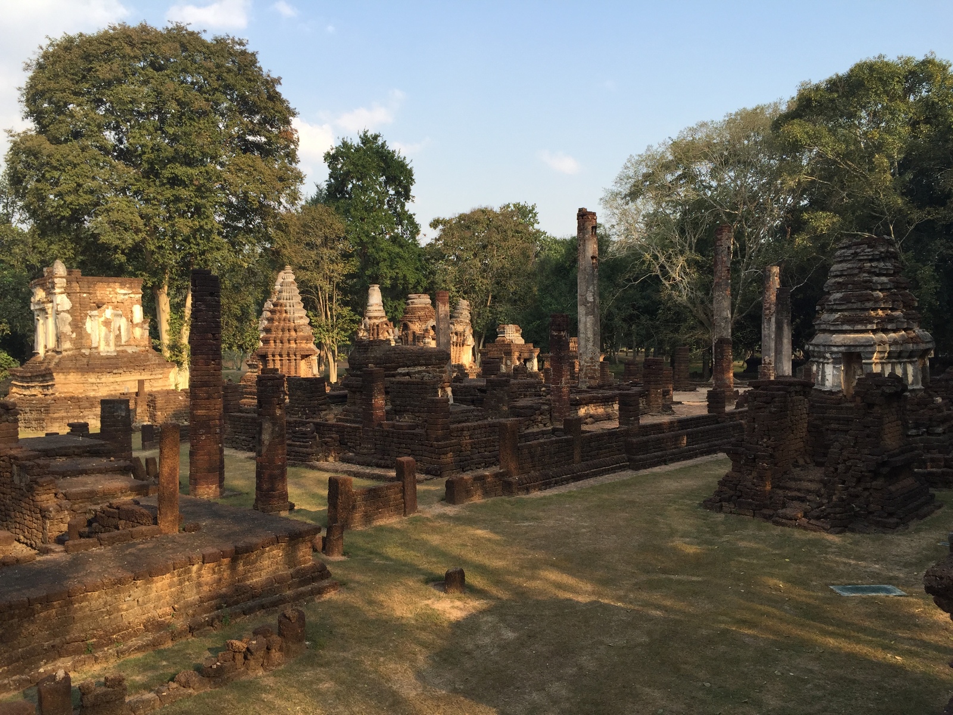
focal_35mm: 29
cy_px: 358
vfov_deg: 48.2
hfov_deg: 61.7
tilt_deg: -1.6
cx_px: 476
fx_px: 798
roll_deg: +0.0
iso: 32
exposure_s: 1/732
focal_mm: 4.15
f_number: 2.2
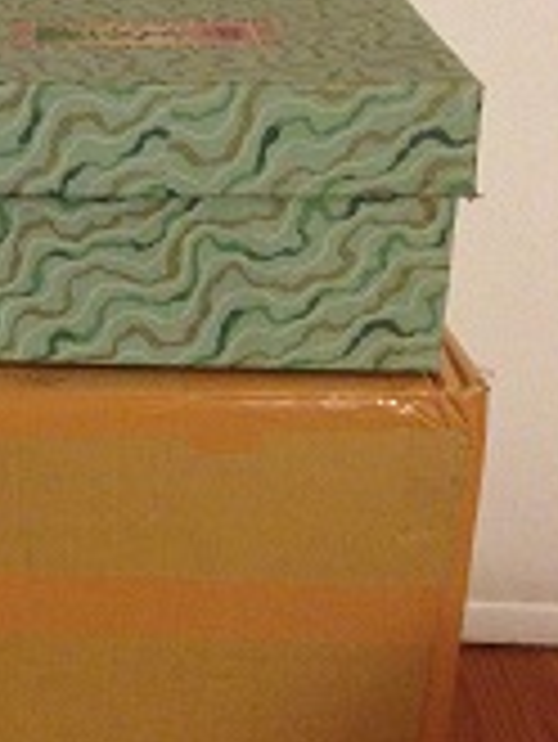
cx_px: -72
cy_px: 319
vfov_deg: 24.4
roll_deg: -0.6
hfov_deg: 17.7
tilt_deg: -19.0
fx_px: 1717
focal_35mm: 80
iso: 400
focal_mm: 4.12
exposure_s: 1/20
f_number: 2.4
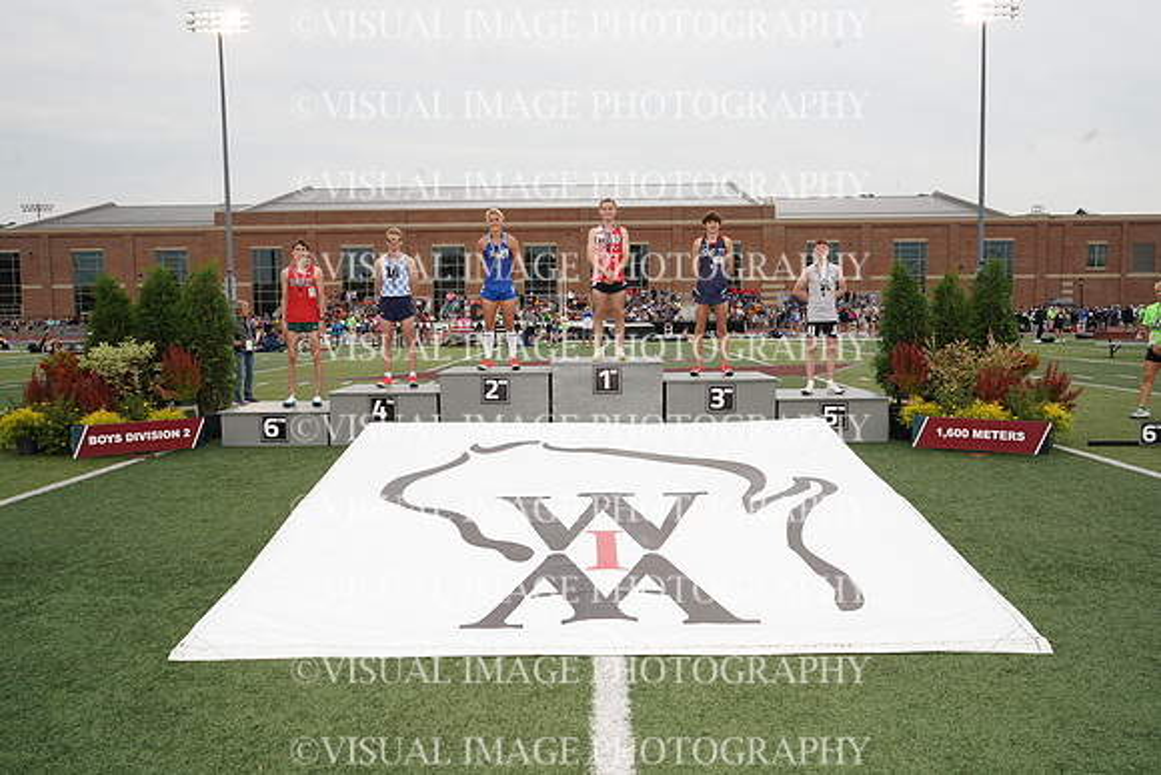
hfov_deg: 65.5
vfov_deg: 46.4
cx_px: 580
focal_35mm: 28
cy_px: 388
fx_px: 903
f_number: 11
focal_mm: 28
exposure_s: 1/125
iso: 200
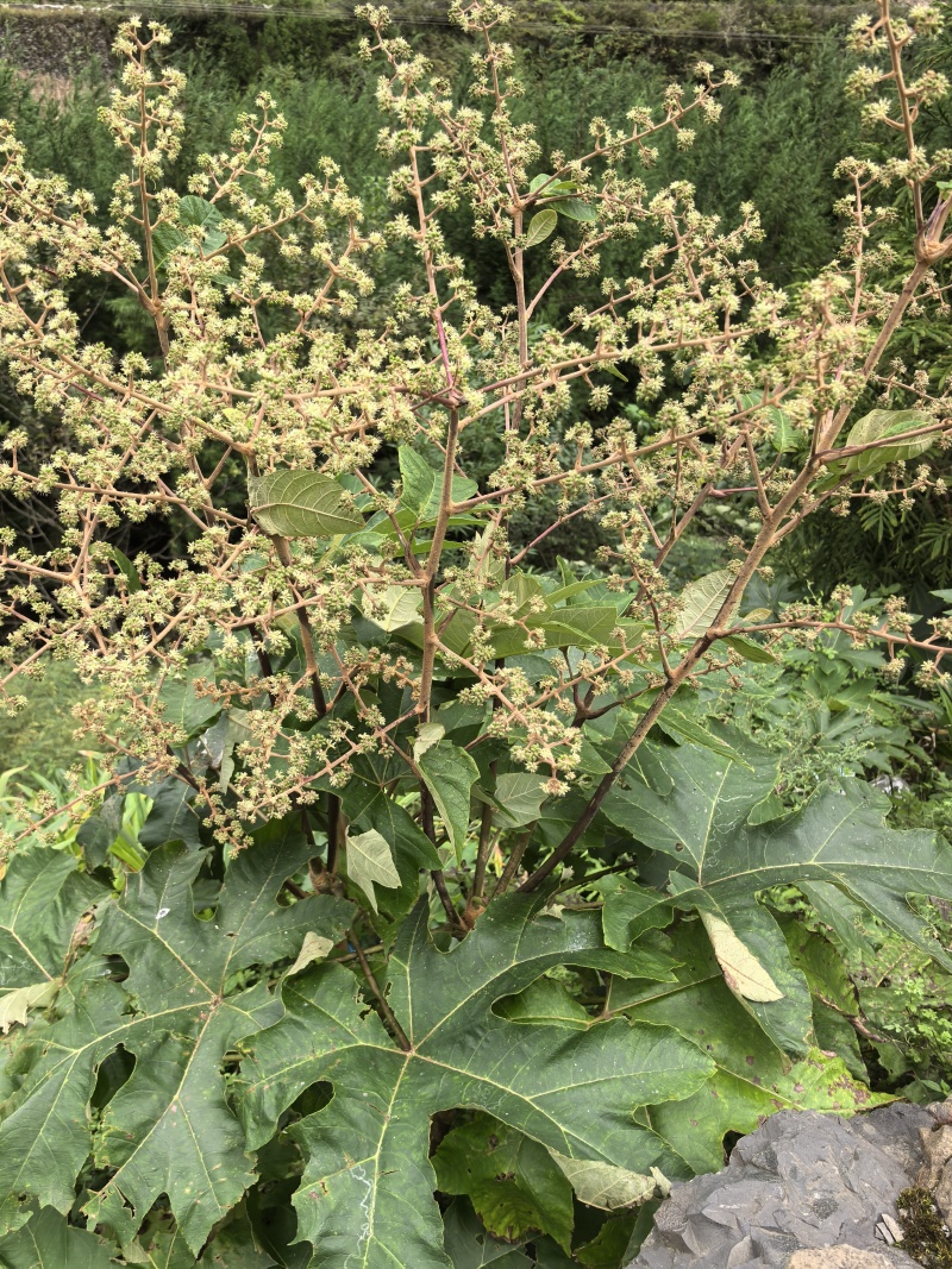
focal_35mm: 27
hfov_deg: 51.3
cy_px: 634
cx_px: 476
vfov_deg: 65.3
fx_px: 990
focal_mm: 6.98
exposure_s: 1/1089
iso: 320
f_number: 2
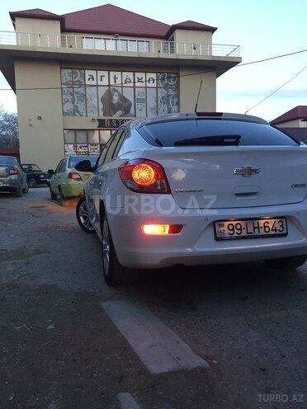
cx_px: 154
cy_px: 204
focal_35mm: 29
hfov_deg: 48.2
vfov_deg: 61.7
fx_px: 343
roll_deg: +1.3
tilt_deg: -4.2
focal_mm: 4.15
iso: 40
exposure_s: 1/33
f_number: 2.2
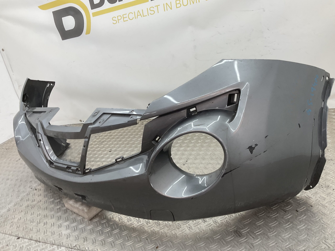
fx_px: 281
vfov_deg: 48.2
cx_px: 168
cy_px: 126
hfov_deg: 61.7
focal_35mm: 29
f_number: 1.8
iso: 25
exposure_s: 1/100
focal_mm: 3
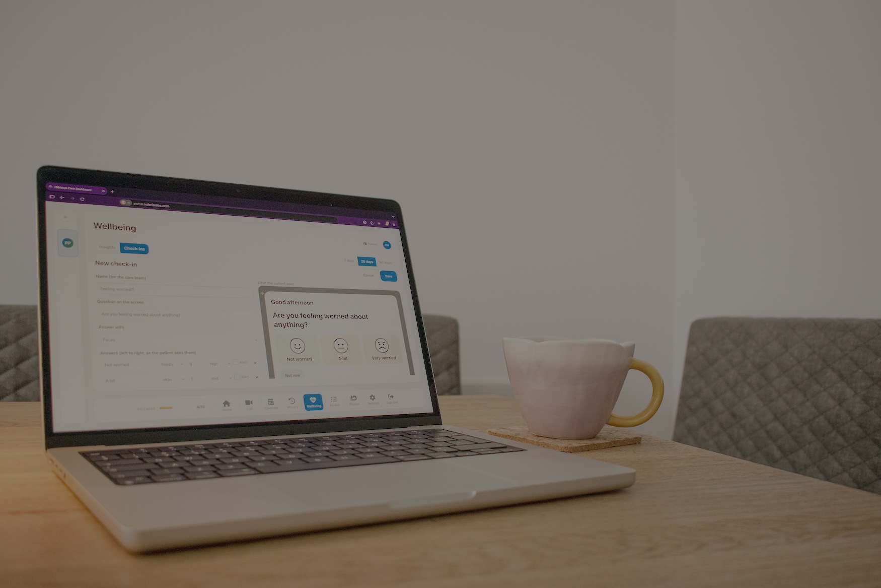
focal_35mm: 34
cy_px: 294
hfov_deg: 55.1
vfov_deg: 38.4
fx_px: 844
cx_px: 440
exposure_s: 1/160
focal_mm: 23
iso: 800
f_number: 3.8
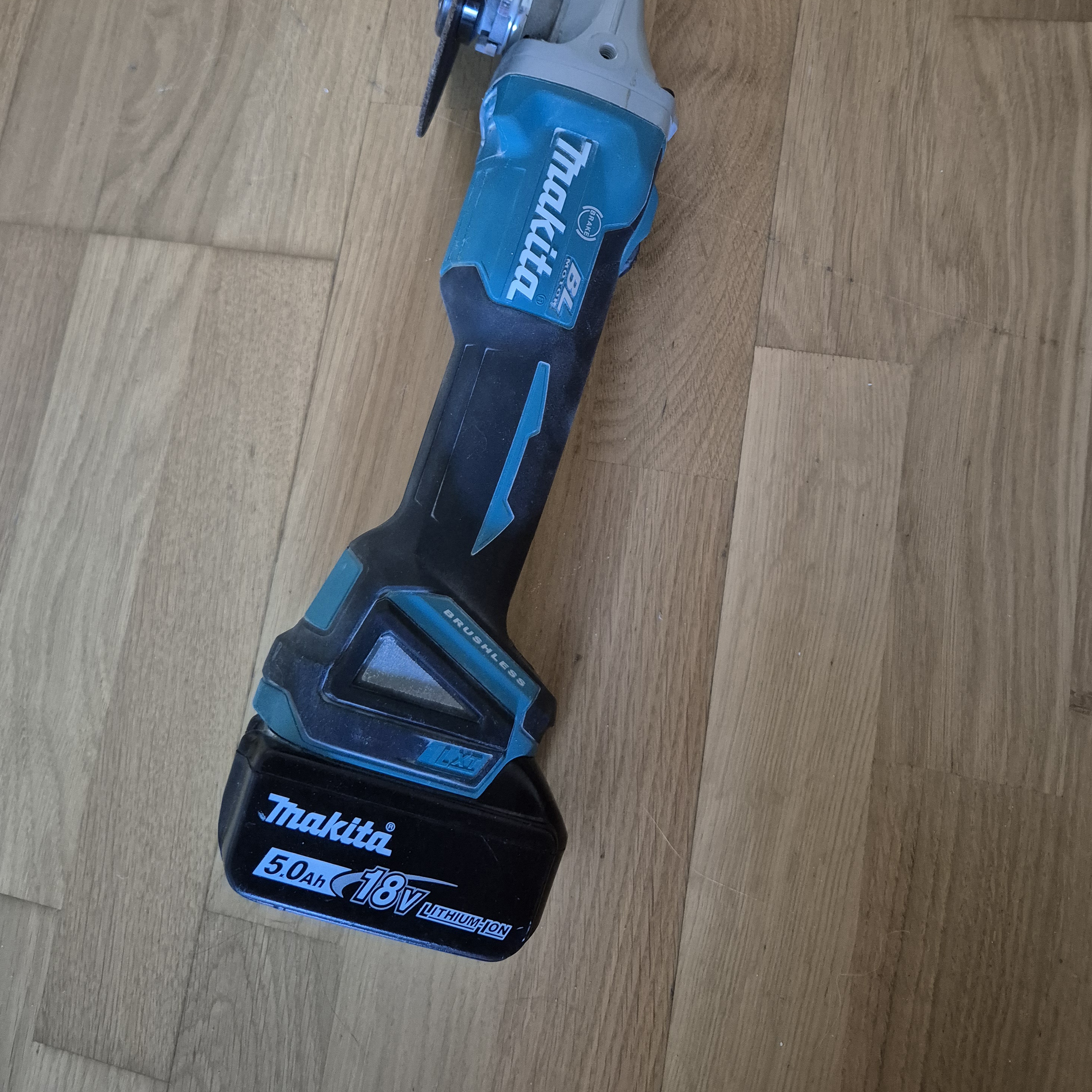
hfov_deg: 57.3
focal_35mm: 28
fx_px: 999
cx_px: 535
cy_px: 356
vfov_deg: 56.0
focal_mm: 5.4
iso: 1250
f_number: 1.8
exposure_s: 1/50
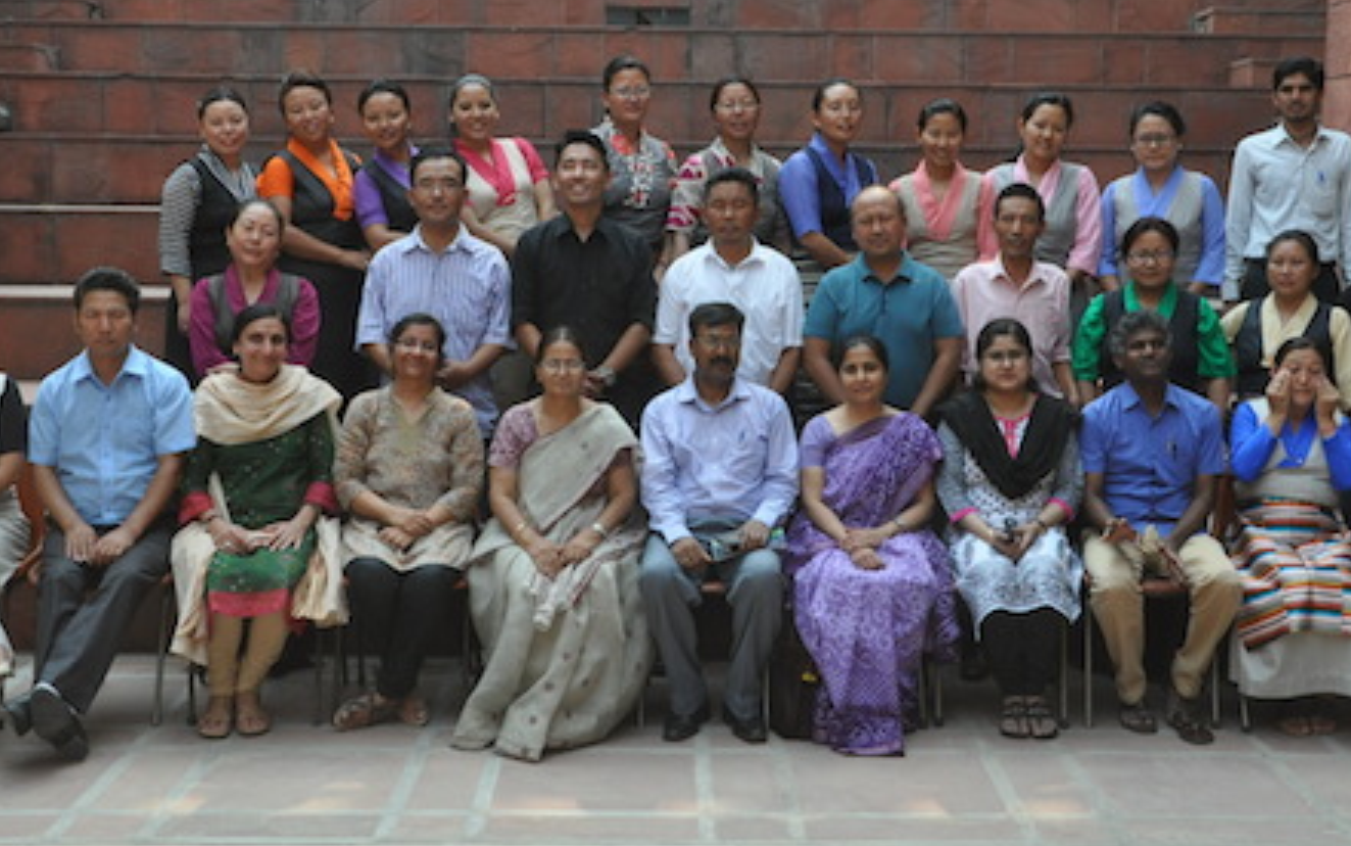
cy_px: 366
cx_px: 686
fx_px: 1989
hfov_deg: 37.5
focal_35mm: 54
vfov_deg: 24.0
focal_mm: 26
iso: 800
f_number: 9
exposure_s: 1/320
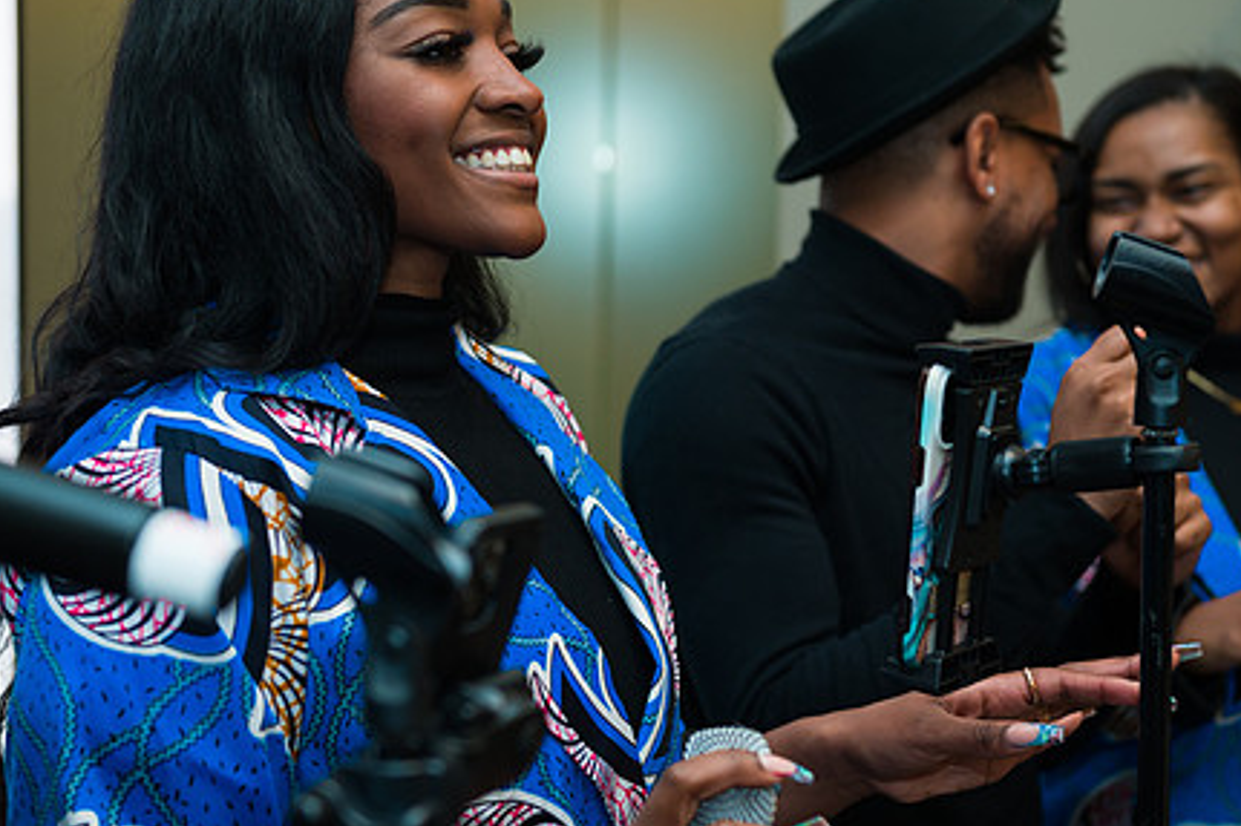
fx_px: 2412
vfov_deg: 19.4
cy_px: 420
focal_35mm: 70
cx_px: 636
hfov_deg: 28.9
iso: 400
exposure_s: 1/200
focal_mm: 52
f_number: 4
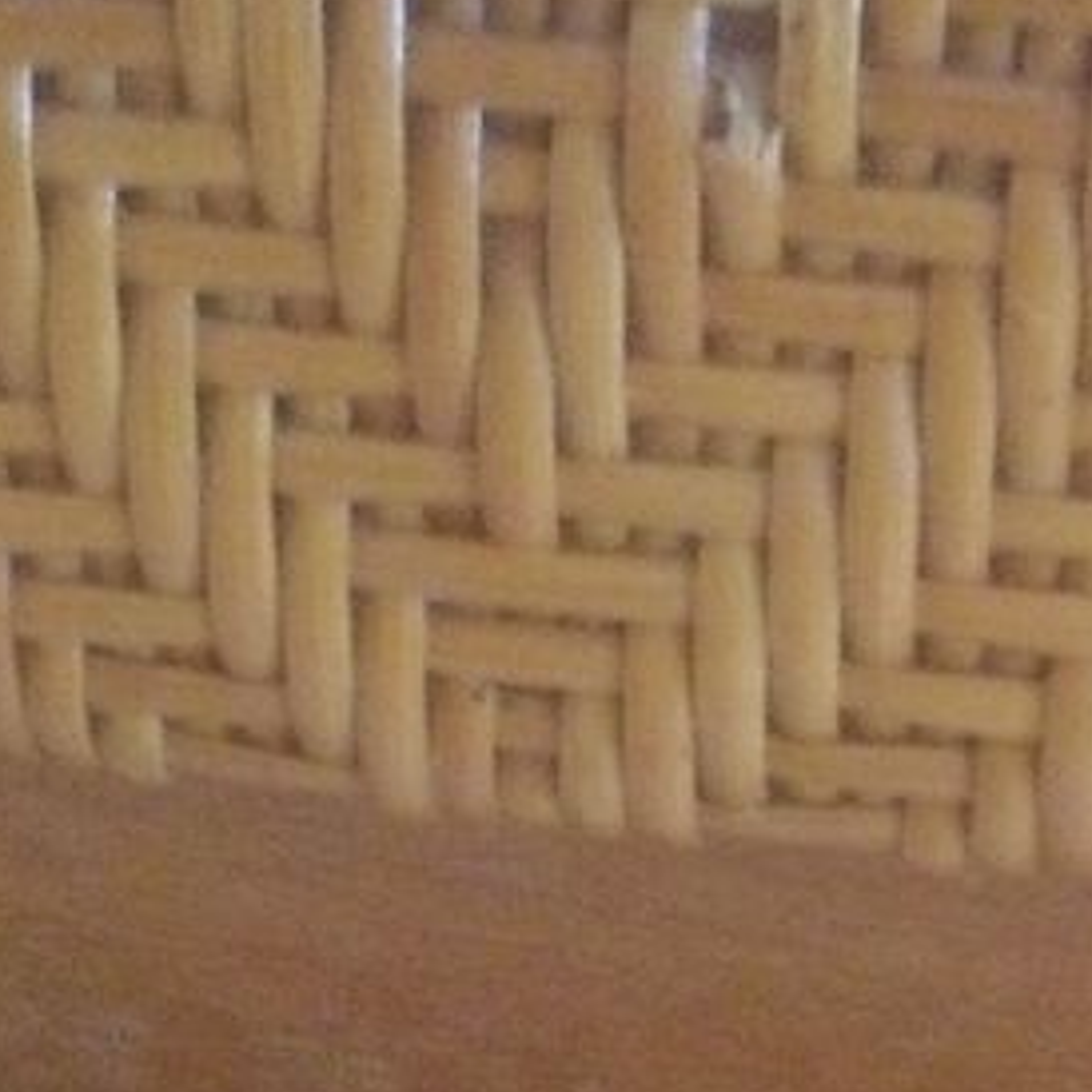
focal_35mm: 100
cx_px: 757
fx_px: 3569
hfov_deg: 17.3
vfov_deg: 17.4
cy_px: 697
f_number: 2.4
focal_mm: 3.3
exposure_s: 1/17
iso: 640
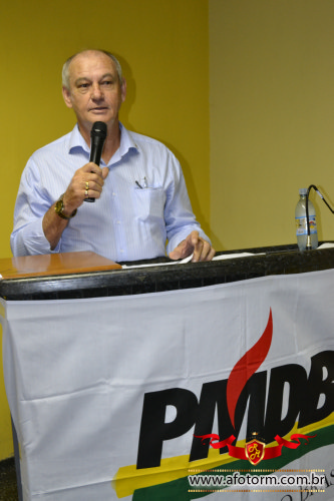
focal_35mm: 48
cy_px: 250
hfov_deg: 28.1
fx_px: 668
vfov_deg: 41.1
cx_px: 167
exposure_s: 1/60
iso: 2000
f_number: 4.8
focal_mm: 32
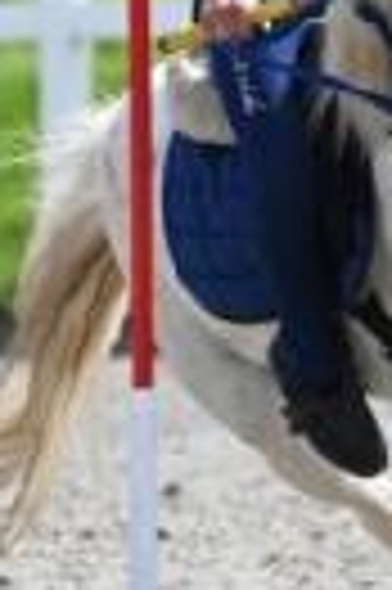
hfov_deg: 1.5
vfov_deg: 2.2
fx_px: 15033
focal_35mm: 918
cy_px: -32
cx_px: 372
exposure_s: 1/1250
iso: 250
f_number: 5
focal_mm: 200
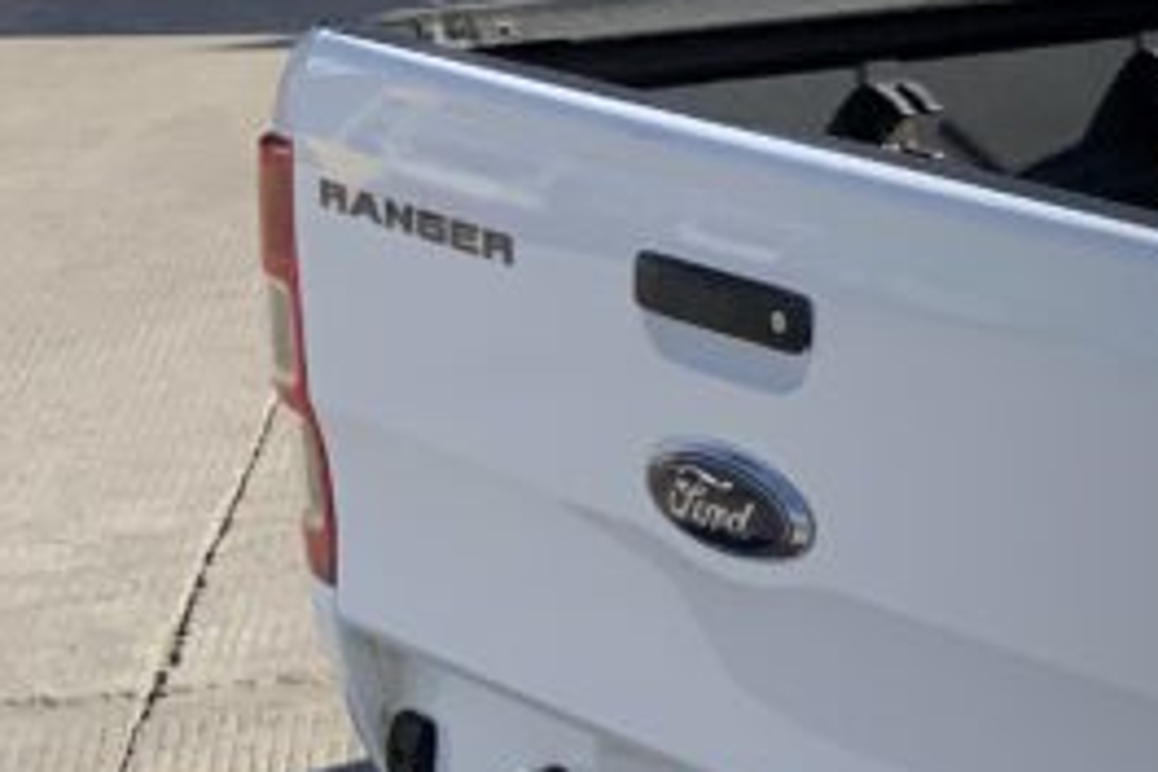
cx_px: 2136
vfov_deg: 11.7
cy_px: 399
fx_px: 3763
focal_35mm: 117
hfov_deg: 15.0
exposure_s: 1/2959
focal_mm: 3
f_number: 1.8
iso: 20
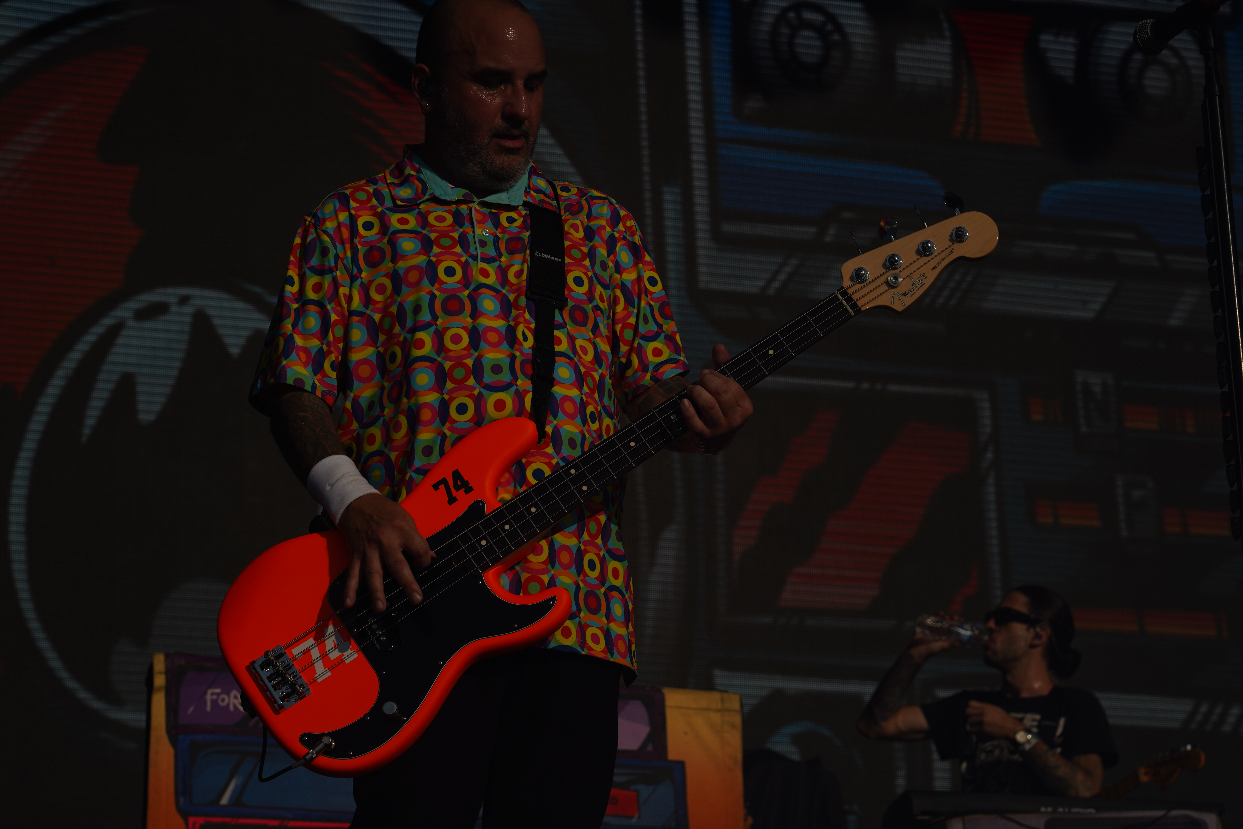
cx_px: 622
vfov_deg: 13.0
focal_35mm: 105
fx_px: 3625
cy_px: 414
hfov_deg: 19.5
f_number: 9
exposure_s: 1/2500
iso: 100
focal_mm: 105
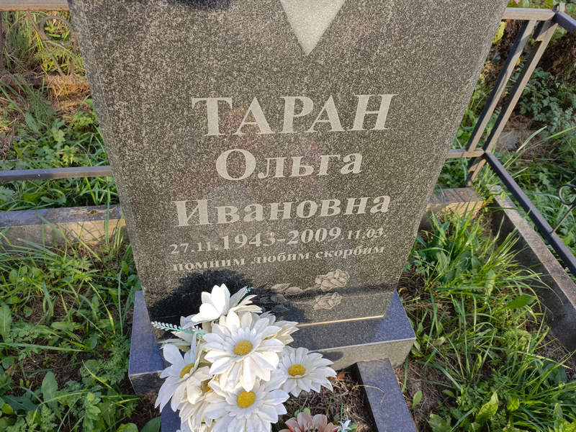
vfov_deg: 54.9
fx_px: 416
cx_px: 288
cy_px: 216
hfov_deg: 69.4
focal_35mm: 25
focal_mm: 4.76
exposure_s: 1/167
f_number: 1.69
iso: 112
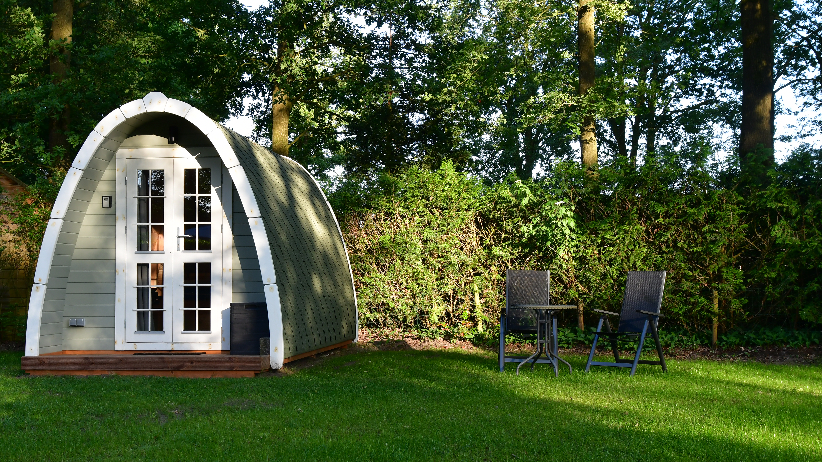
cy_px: 230
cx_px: 410
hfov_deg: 37.2
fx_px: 1221
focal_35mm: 56
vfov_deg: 21.4
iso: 400
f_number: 8
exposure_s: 1/80
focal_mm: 35
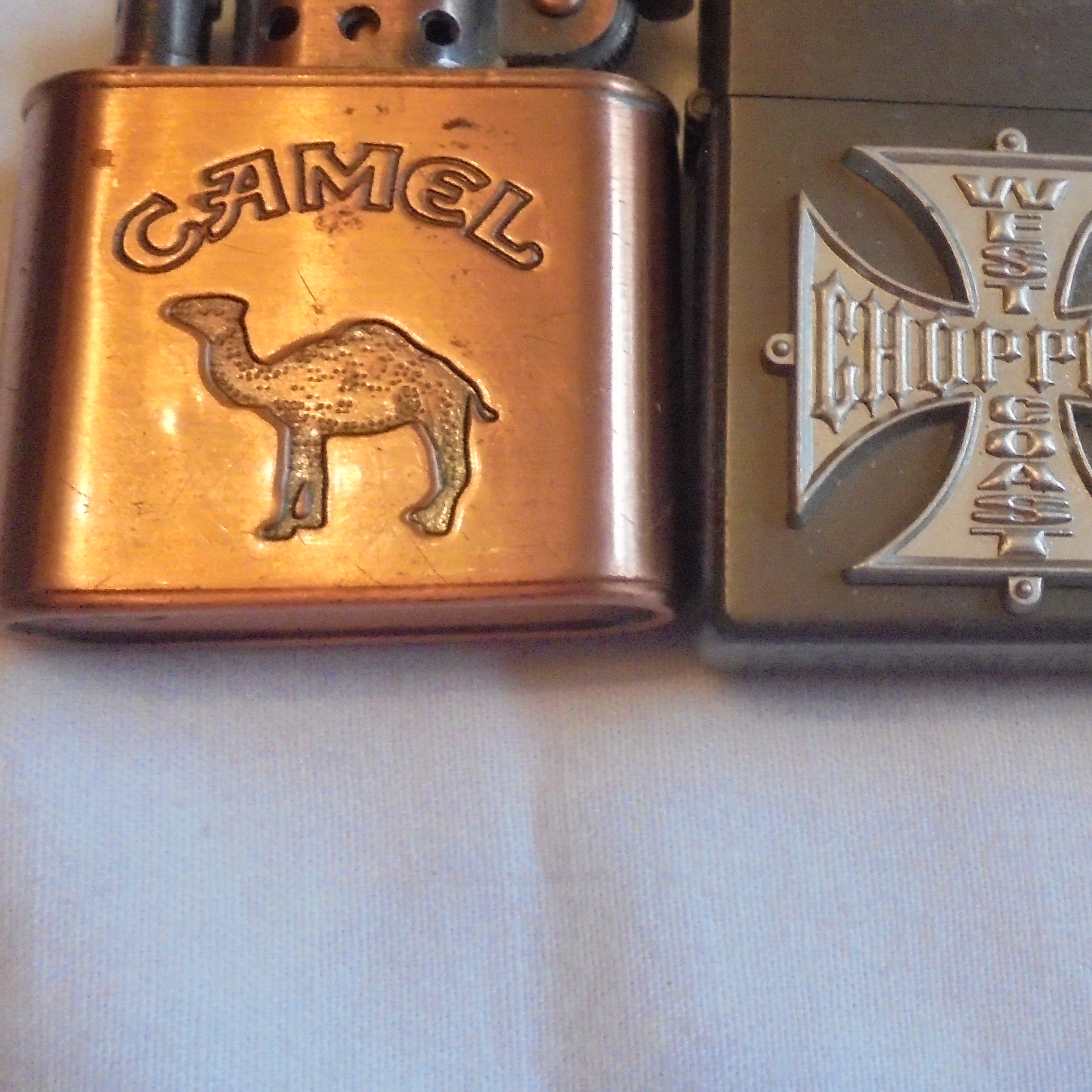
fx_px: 1749
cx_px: 912
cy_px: 337
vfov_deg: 34.3
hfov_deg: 33.4
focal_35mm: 49
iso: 640
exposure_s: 1/60
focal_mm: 4.6
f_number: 3.5
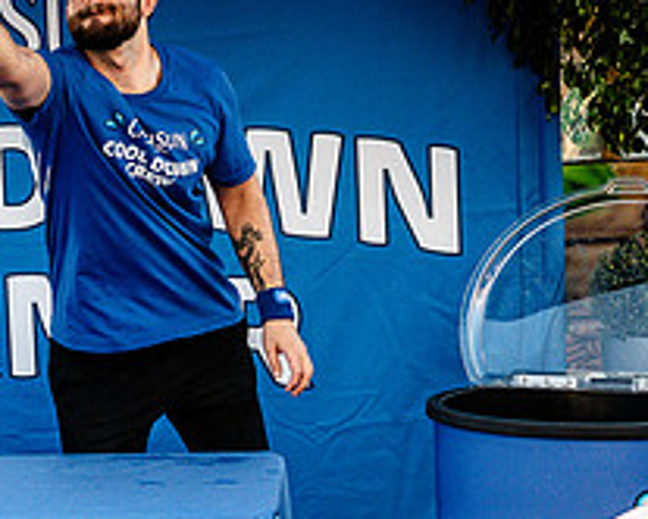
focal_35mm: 126
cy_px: 252
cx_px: -216
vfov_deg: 12.3
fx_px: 2419
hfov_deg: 14.6
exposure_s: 1/640
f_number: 4
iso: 1000
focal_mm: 48
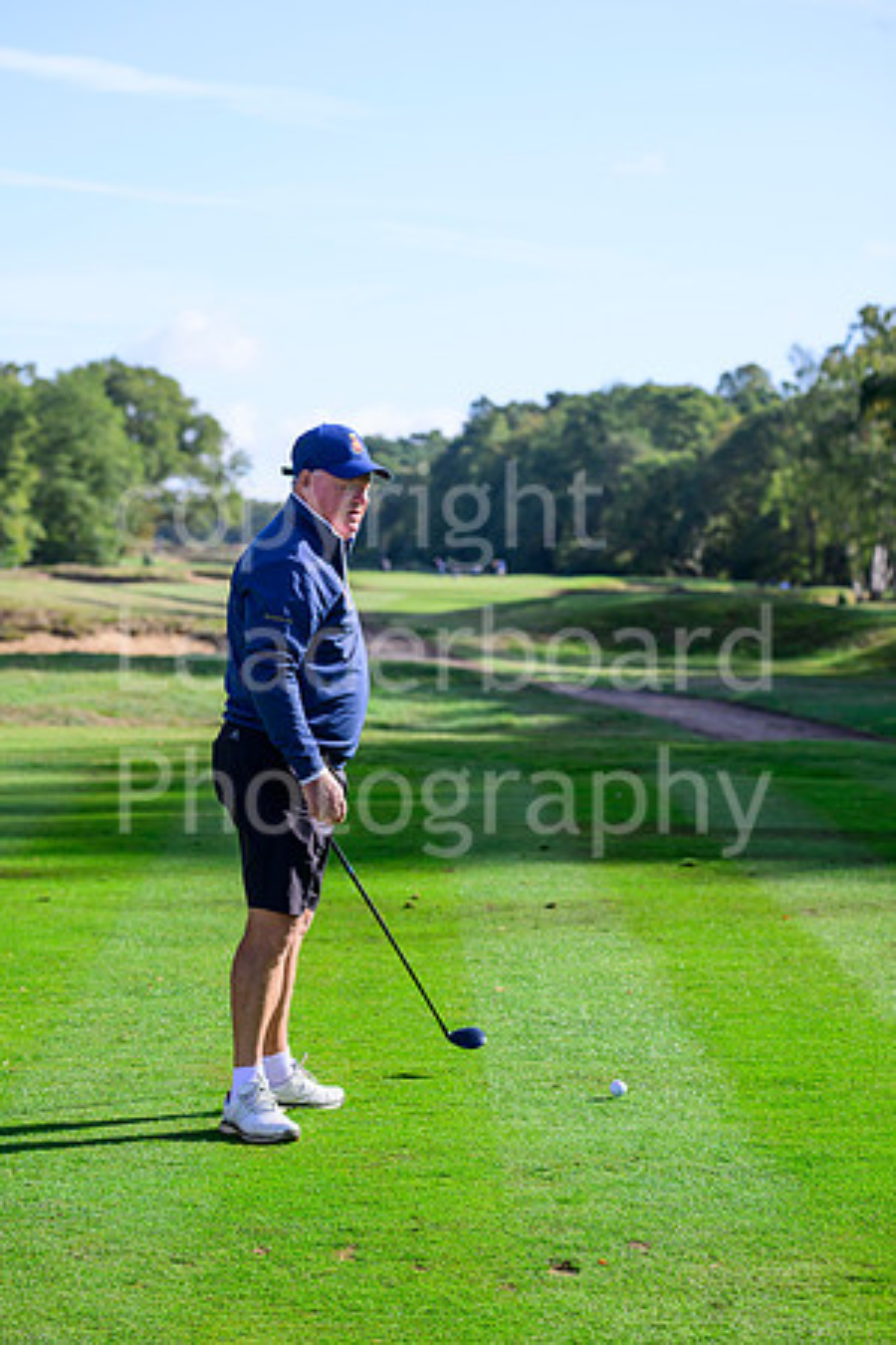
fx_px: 3733
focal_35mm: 100
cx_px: 448
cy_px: 672
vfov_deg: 20.4
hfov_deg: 13.7
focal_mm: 100
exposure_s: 1/2000
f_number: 5.6
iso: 800
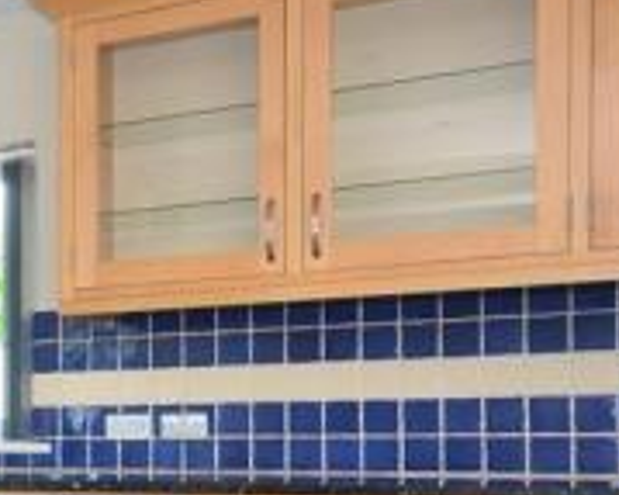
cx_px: -131
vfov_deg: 20.9
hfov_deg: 24.0
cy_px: 429
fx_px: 1318
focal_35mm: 72
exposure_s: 1/3
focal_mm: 14
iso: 200
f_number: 5
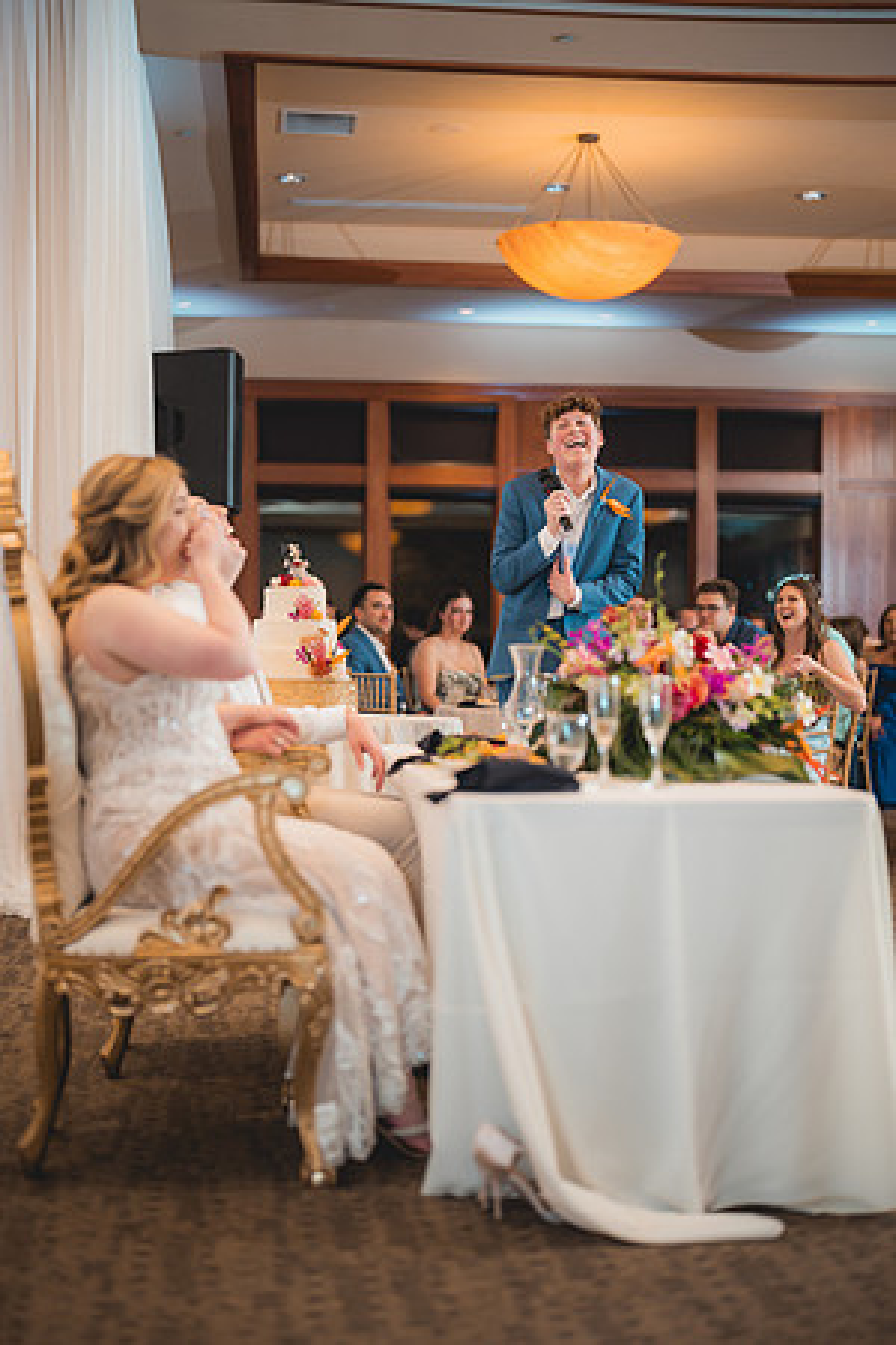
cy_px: 672
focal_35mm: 50
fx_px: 1867
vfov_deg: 39.6
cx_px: 448
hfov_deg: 27.0
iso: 200
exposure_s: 1/250
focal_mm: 50
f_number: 1.2
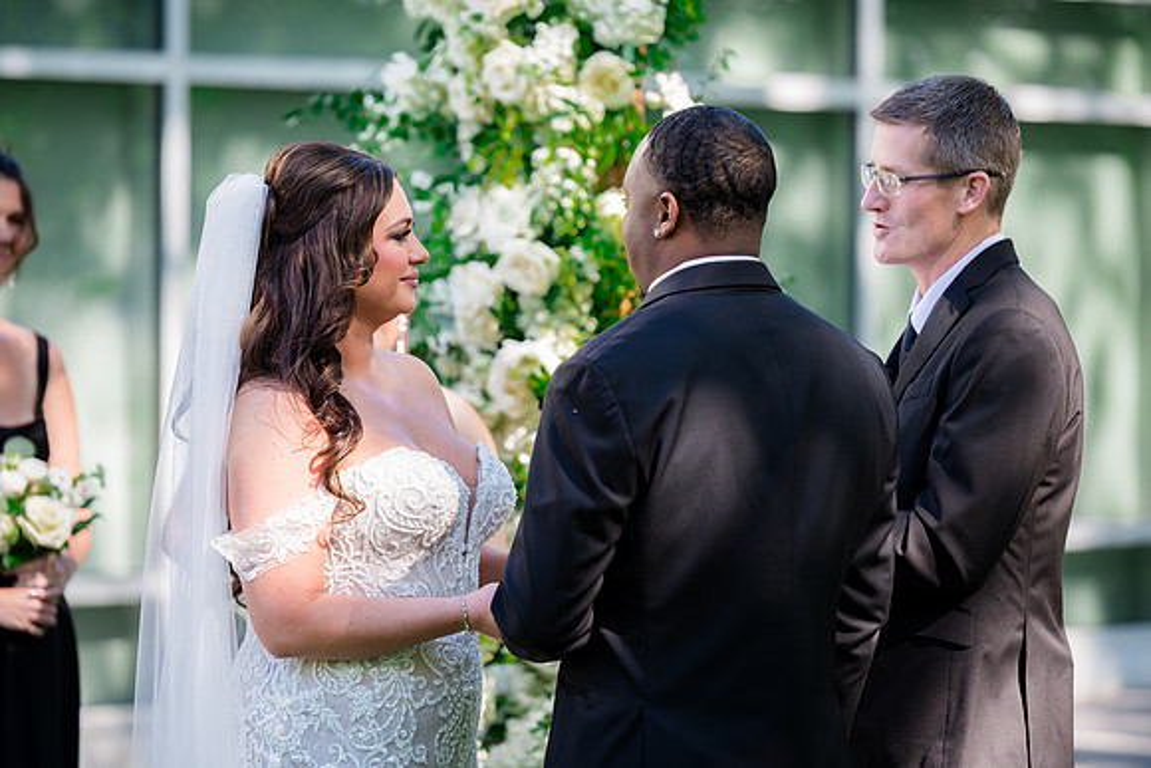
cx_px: 576
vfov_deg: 7.9
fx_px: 5596
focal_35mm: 175
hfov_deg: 11.7
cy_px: 384
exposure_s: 1/250
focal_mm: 175
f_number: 3.5
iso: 125
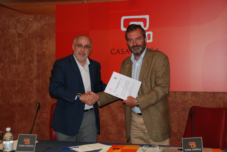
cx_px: 114
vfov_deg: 23.8
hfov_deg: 35.0
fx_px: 360
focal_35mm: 57
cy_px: 76
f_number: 4.5
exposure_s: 1/60
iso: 320
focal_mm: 38
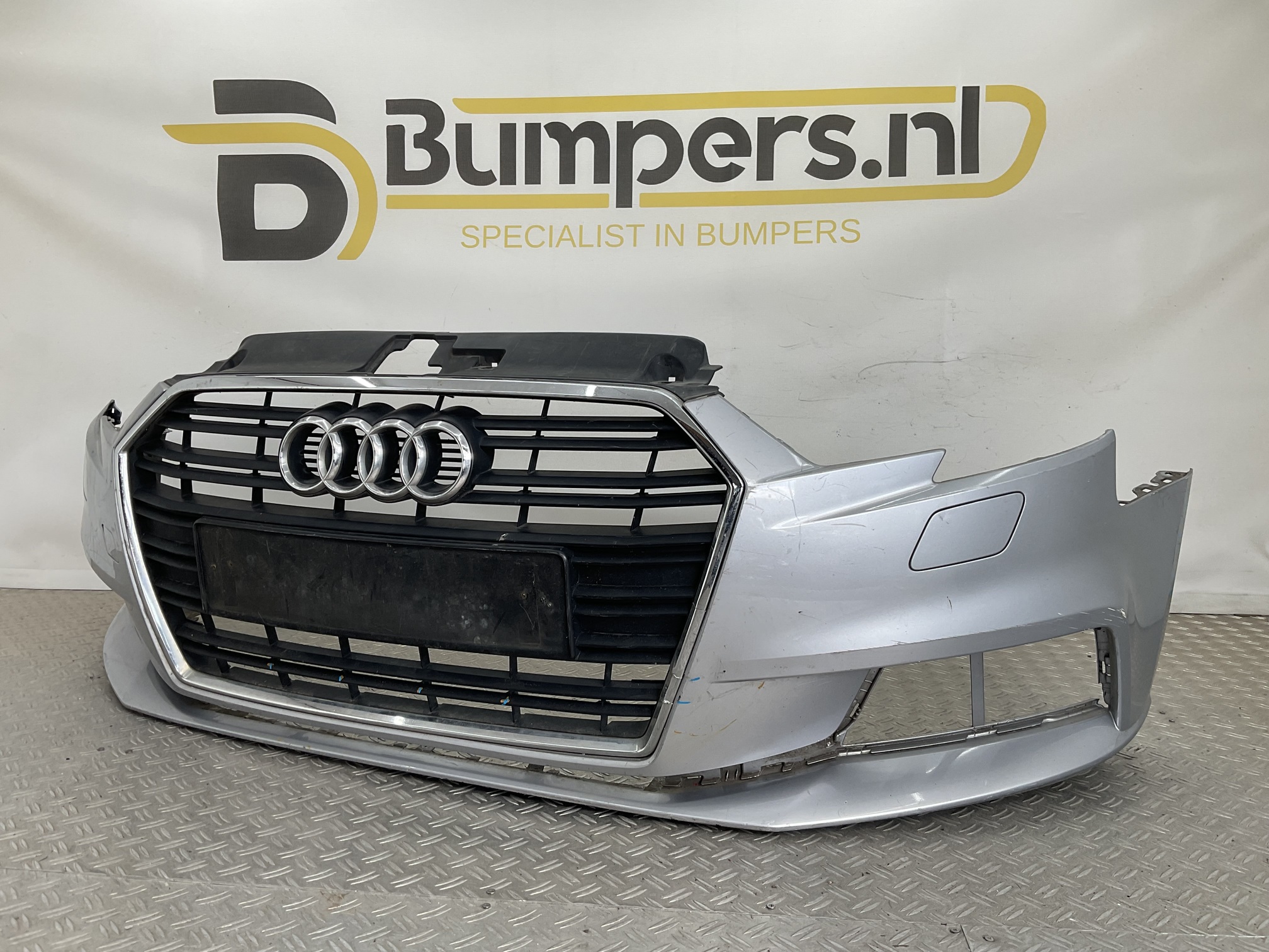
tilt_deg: -7.9
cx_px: 634
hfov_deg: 61.7
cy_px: 476
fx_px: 1063
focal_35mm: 29
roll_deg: -0.5
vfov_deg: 48.2
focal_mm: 3
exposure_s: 1/175
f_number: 1.8
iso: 16
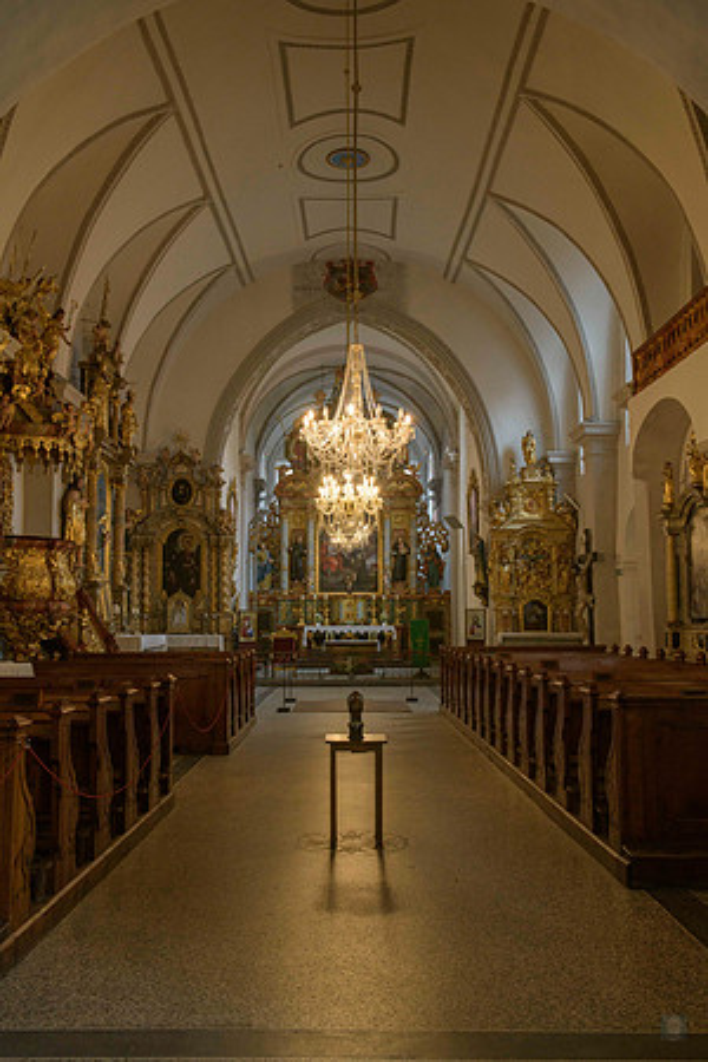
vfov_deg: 58.7
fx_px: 944
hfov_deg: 41.1
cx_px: 354
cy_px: 531
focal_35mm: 32
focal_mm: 32
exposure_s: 1/60
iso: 1400
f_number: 6.3
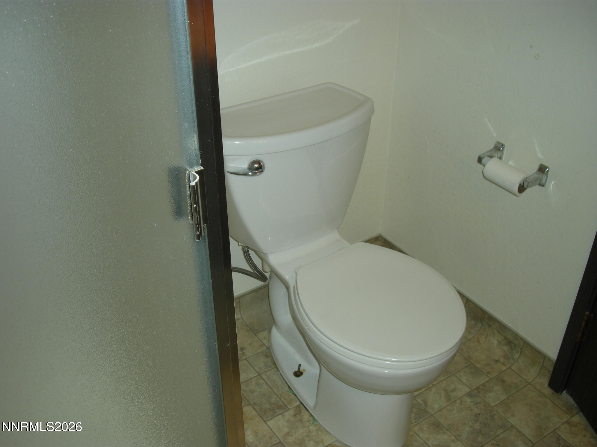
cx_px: 298
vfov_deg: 38.7
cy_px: 224
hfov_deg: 50.1
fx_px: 638
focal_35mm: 37
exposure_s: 1/30
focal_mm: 7.9
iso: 64
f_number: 2.8
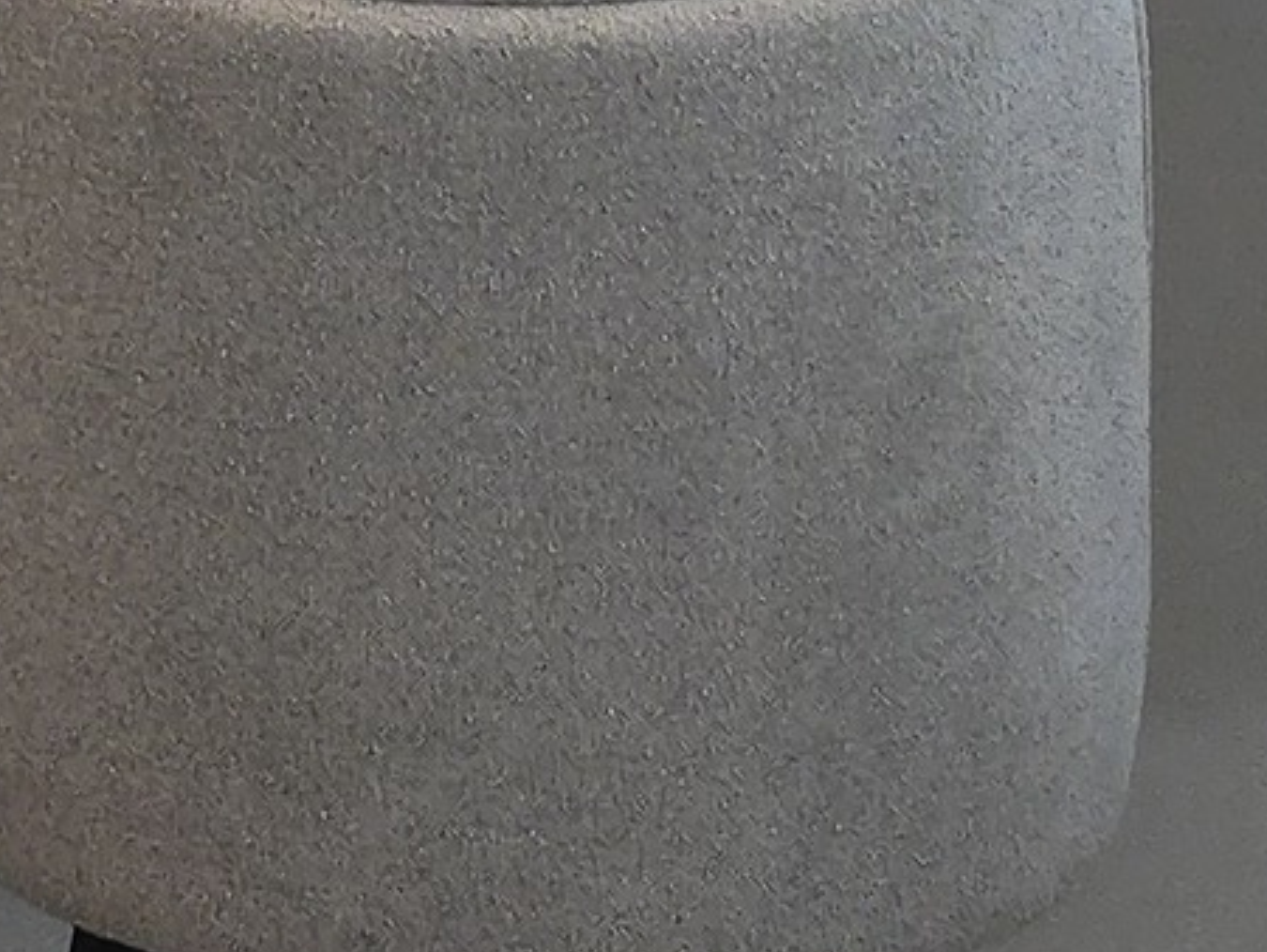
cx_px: -538
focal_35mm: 157
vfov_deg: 8.7
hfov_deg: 12.1
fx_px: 5750
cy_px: -1265
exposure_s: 1/120
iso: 125
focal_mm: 6.3
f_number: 1.7
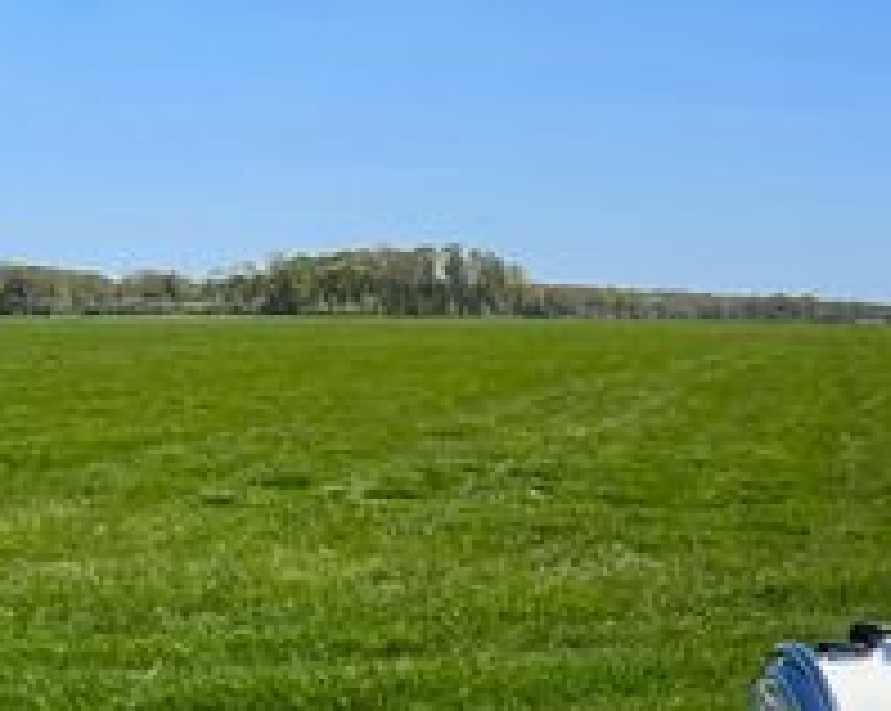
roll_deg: -0.1
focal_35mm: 82
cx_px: 1395
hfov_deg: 19.7
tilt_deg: -18.3
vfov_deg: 16.9
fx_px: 2160
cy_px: 1076
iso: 50
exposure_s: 1/3135
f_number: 1.6
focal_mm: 5.1
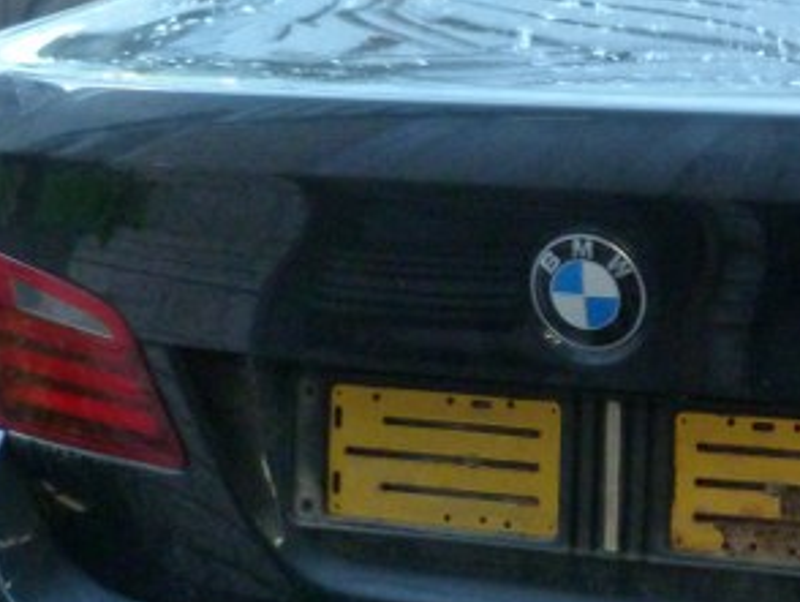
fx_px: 1573
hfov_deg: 25.9
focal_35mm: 68
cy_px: 362
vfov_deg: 21.6
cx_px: 931
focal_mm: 4.5
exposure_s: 1/60
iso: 400
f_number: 2.8
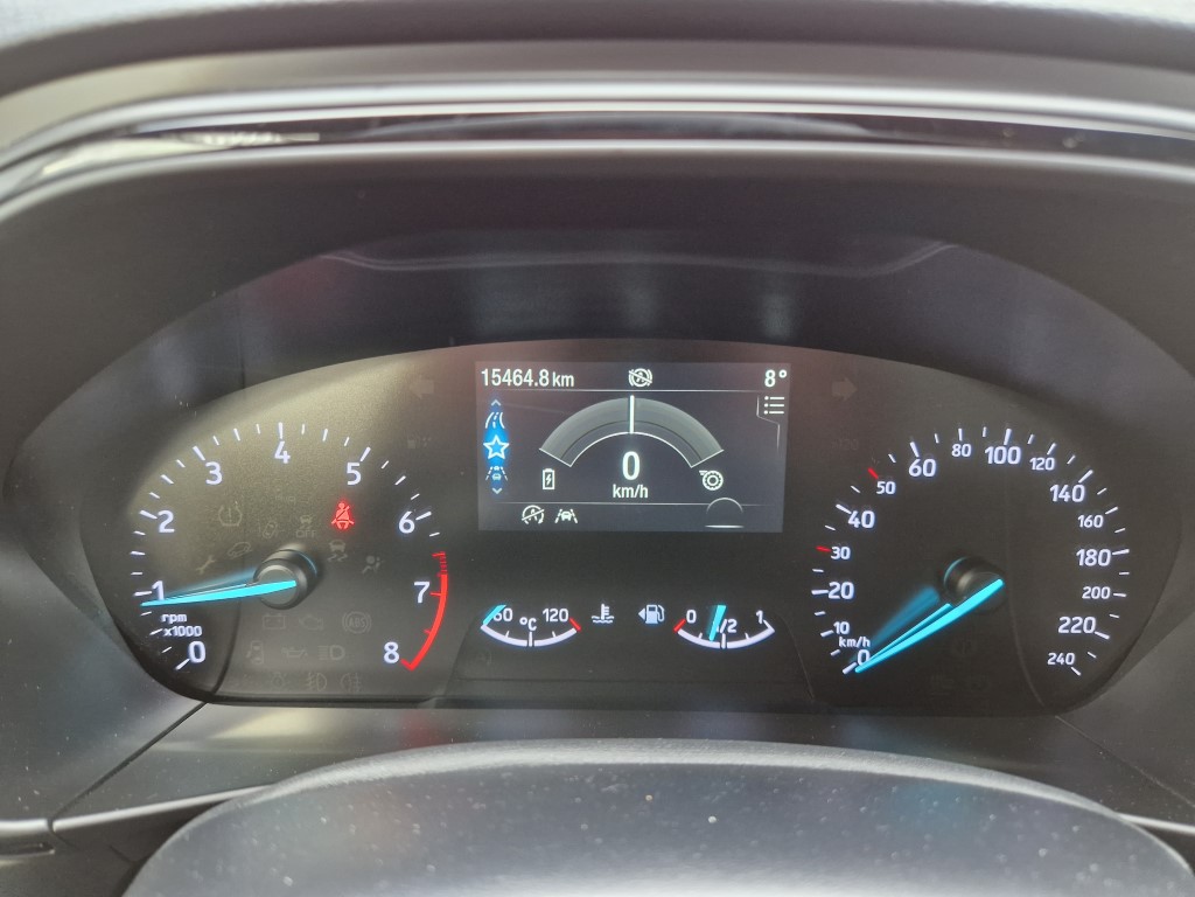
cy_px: 448
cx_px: 598
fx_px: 794
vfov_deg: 58.9
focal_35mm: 23
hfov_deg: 73.9
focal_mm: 5.4
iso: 500
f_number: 1.8
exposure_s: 1/100
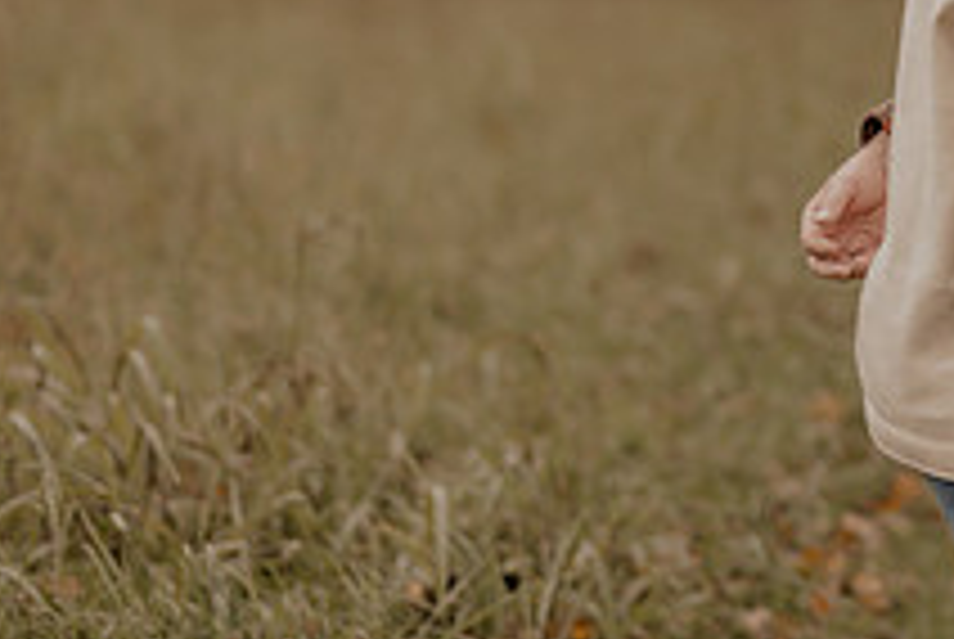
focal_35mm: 232
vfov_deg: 5.9
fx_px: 6156
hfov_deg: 8.7
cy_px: -2
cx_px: 1197
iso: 250
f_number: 1.8
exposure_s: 1/2500
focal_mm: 85
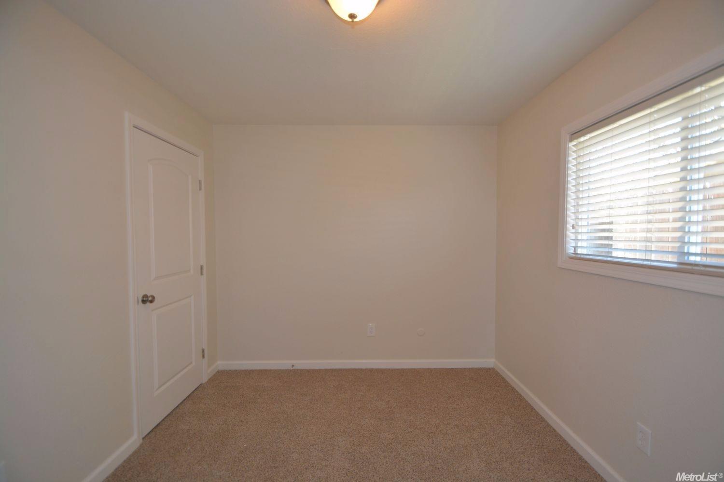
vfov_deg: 77.3
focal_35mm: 15
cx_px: 362
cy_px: 241
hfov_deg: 100.4
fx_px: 302
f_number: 4
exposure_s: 1/60
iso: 450
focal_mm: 10
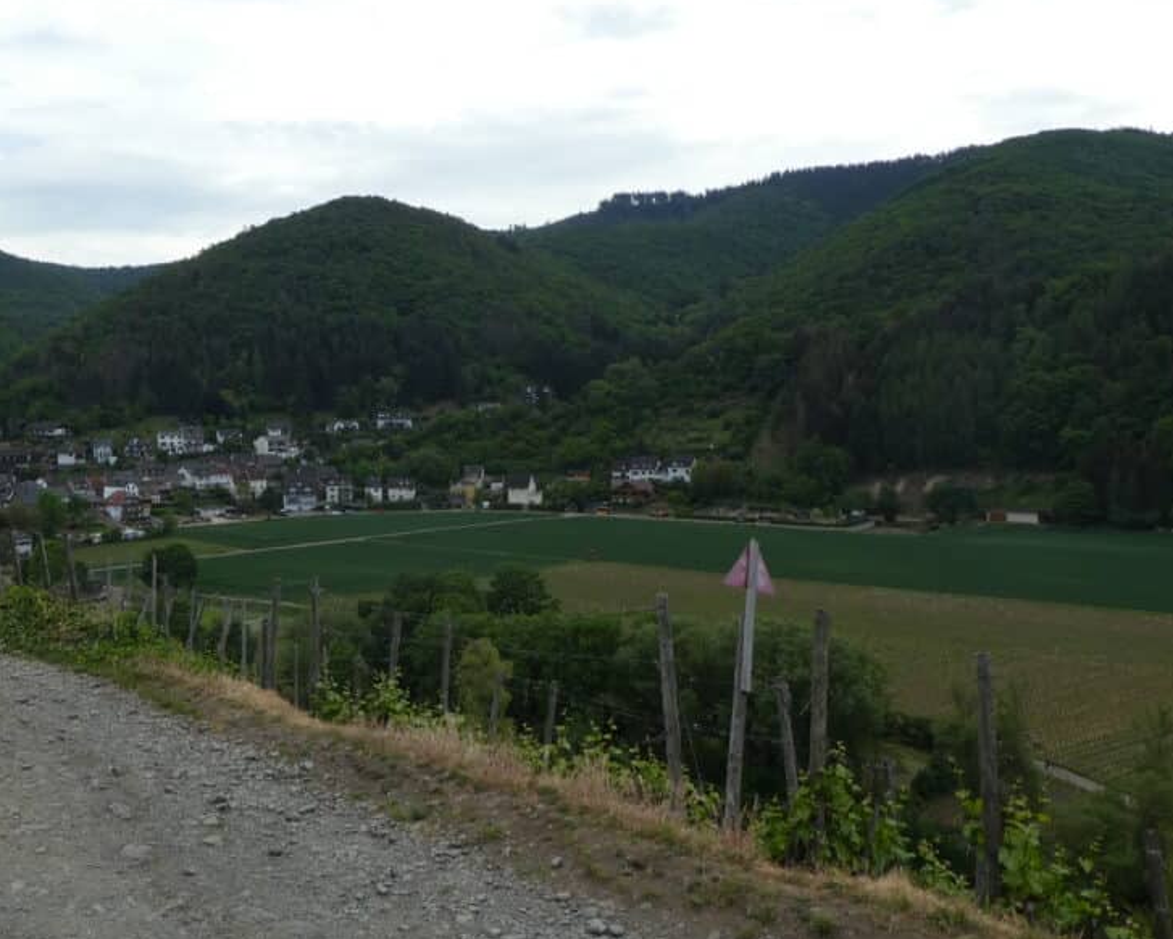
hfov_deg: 53.3
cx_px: 410
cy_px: 328
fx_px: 1146
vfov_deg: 44.0
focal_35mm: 33
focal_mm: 4.3
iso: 80
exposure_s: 1/640
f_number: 3.3
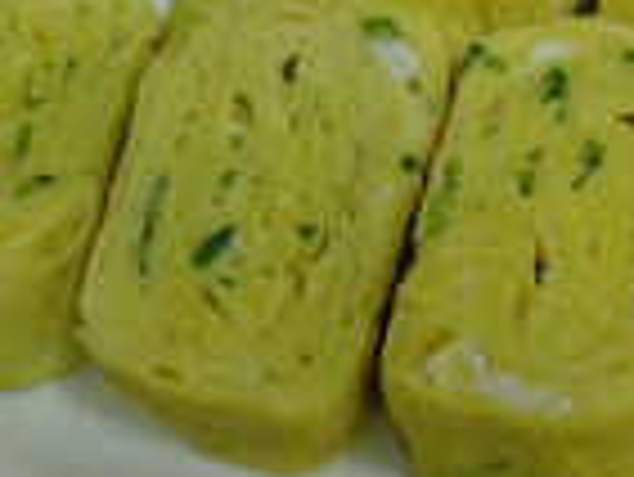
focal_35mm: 112
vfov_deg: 13.2
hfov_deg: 17.2
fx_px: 2053
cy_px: 216
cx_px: 612
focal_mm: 5.7
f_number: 2.8
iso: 400
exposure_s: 1/31.2
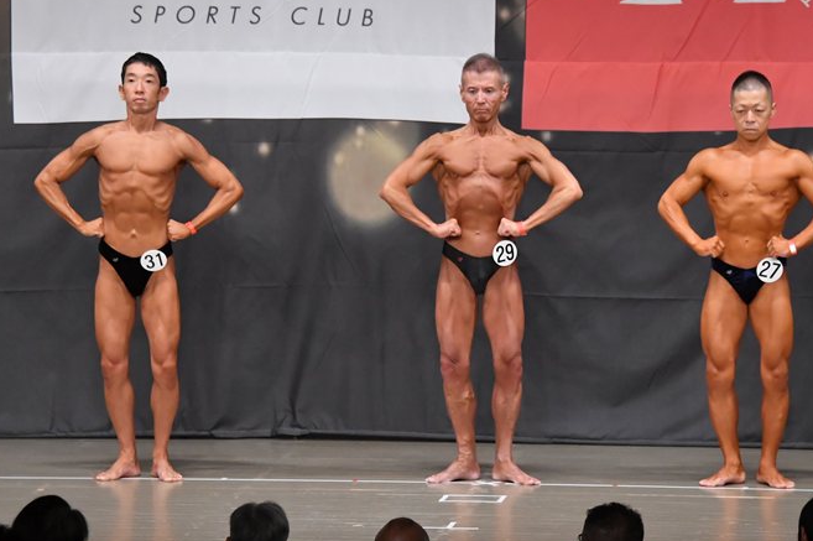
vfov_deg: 6.4
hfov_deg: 9.5
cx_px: 446
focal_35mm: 216
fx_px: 4874
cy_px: 262
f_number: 5.6
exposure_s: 1/400
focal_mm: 122
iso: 5000
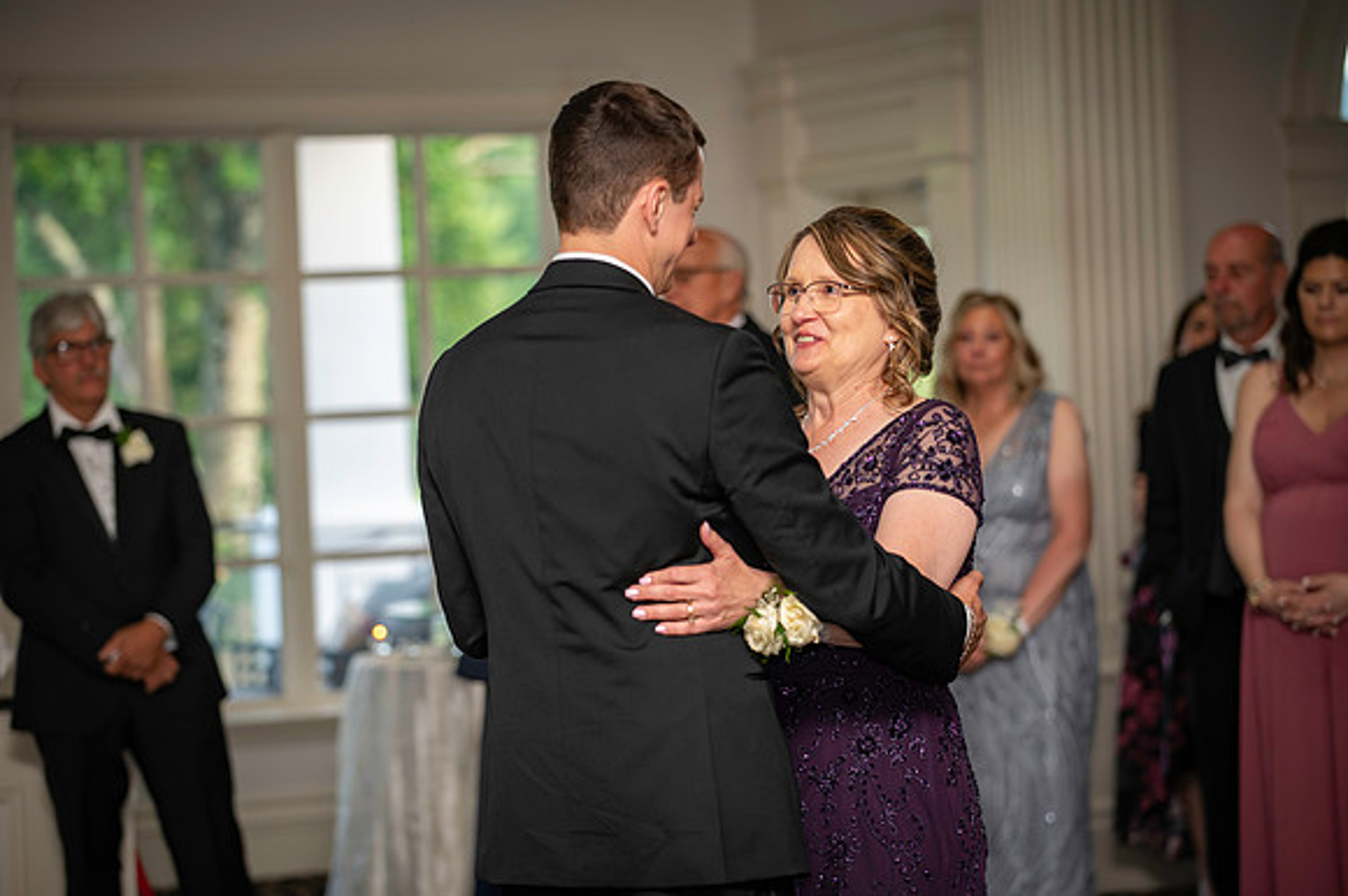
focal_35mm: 105
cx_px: 674
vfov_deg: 13.0
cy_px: 448
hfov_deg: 19.5
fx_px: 3929
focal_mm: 105
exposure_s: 1/125
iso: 640
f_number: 2.8
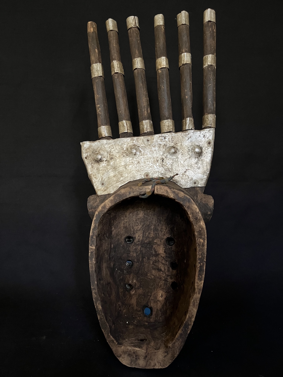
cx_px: 142
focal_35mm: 26
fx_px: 283
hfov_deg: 53.1
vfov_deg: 67.3
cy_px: 188
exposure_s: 1/30
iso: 640
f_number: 1.6
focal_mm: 5.1
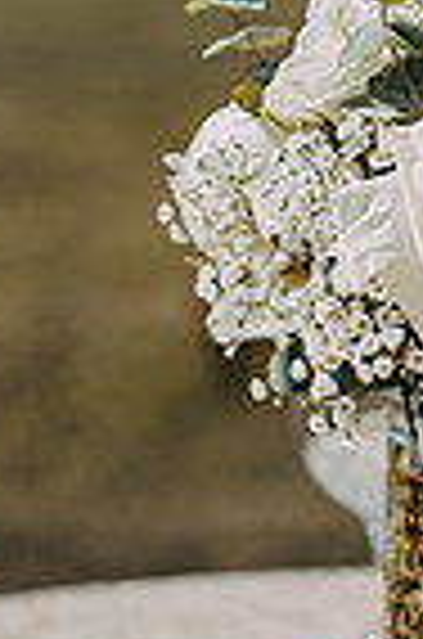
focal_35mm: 159
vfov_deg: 12.8
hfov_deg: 8.5
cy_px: 63
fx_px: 2816
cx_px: 536
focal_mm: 50
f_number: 2.2
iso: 100
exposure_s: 1/4000
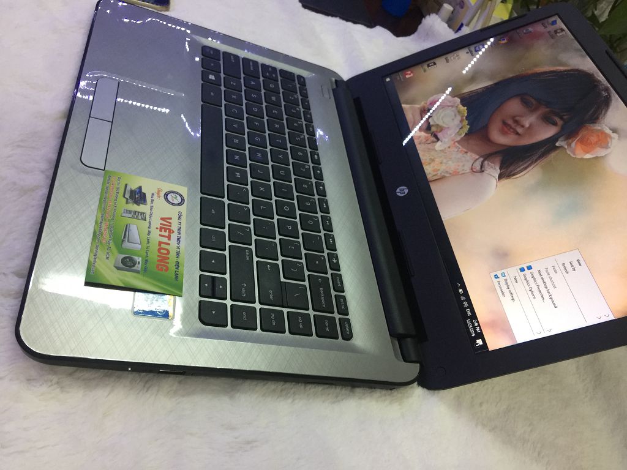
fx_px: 525
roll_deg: -33.7
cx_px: 314
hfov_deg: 61.7
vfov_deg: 48.2
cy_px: 235
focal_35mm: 29
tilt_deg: -44.1
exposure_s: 1/17
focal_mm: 4.15
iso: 80
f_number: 2.2
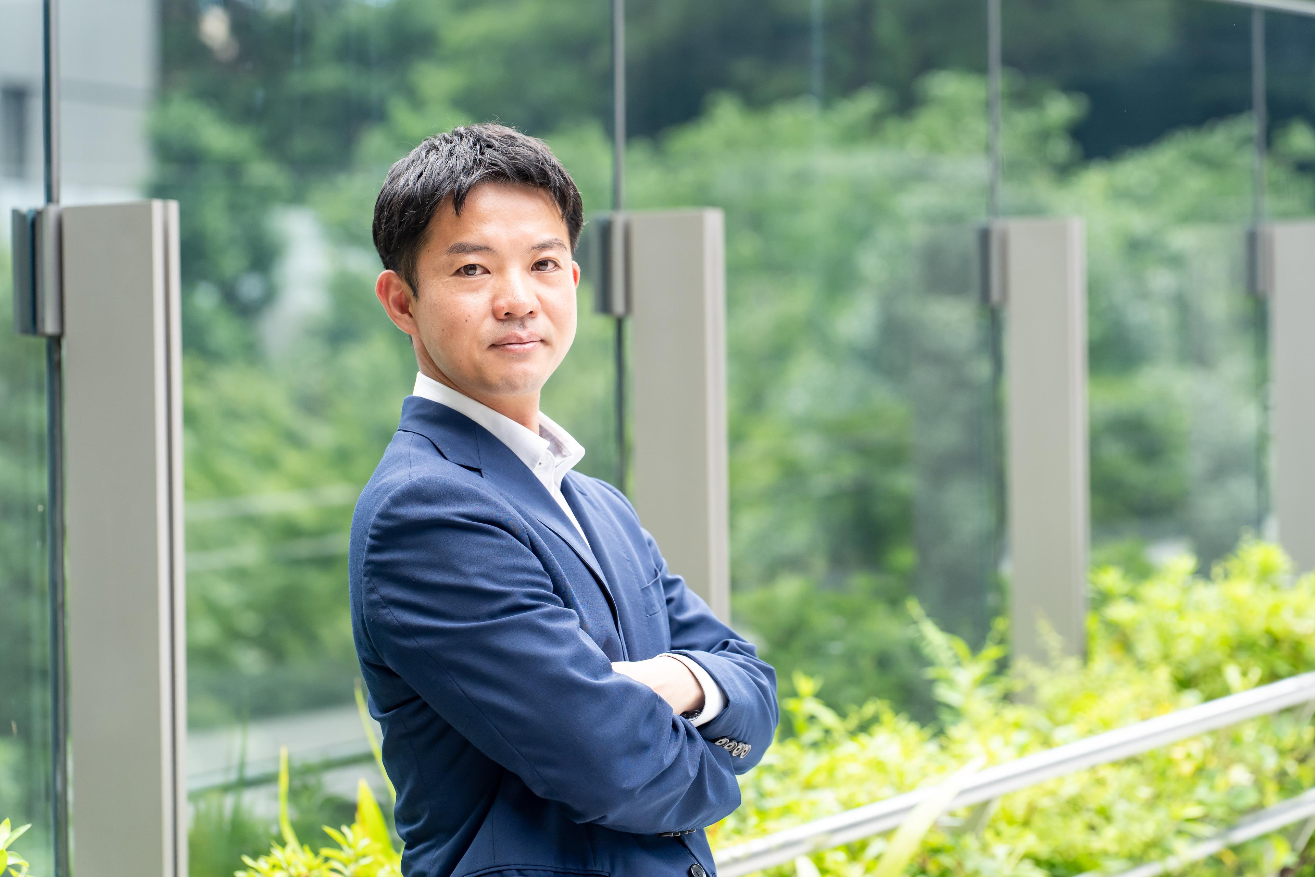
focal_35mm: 114
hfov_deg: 18.0
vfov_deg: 12.1
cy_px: 439
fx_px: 4146
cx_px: 656
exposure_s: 1/640
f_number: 4.5
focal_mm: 113
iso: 800
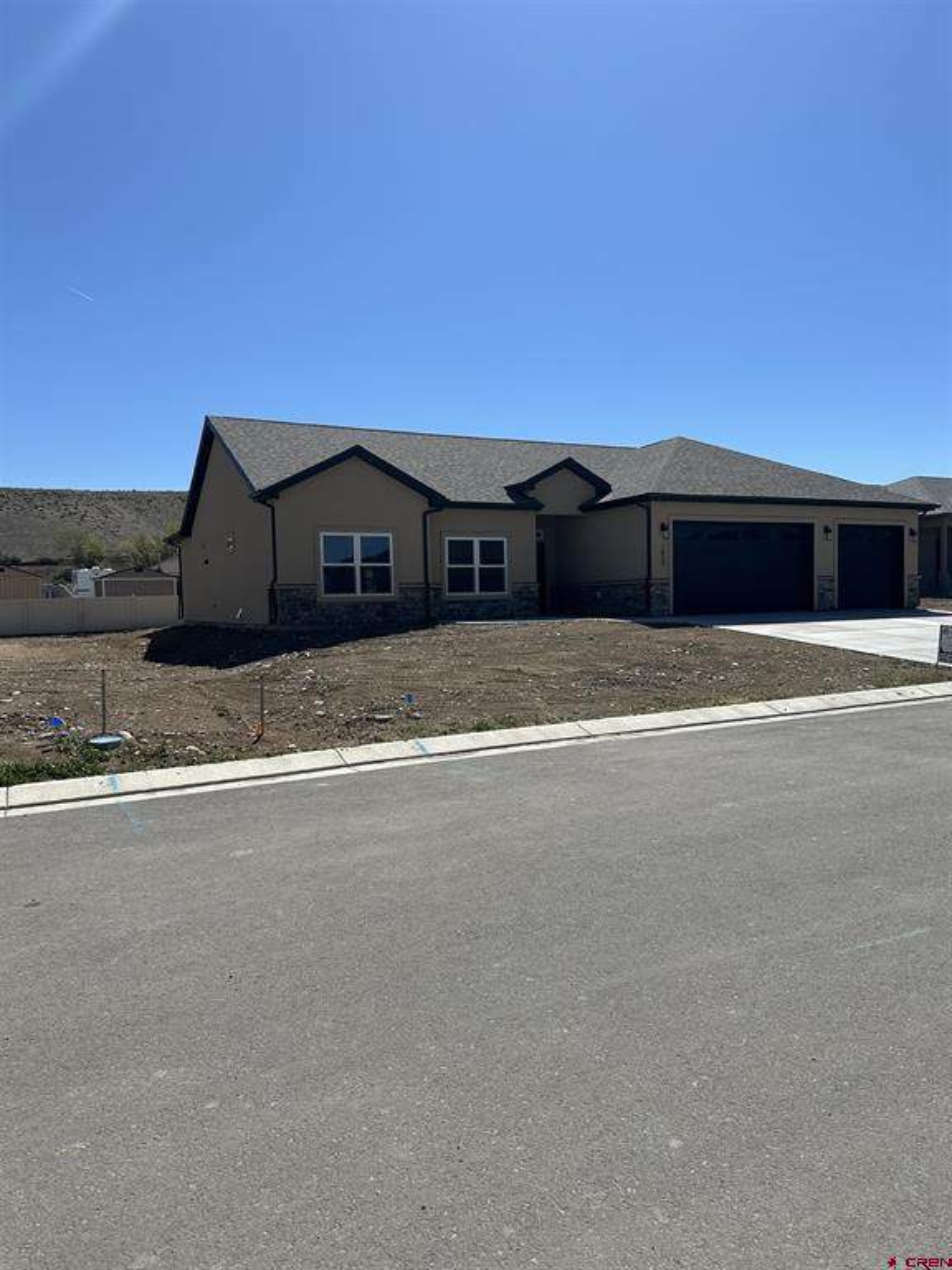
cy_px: 635
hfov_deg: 56.8
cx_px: 476
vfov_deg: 71.6
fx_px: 880
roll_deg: +0.8
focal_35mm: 24
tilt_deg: -0.7
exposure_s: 1/6211
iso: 80
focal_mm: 6.86
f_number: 1.78
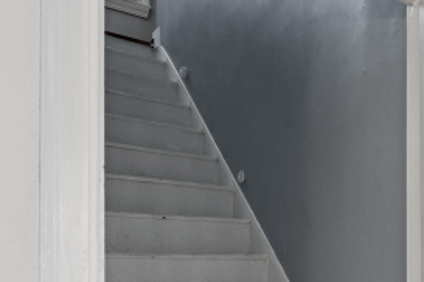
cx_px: 559
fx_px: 518
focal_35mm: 44
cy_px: 259
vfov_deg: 29.2
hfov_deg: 32.6
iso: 400
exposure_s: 1.3
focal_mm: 16
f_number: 8
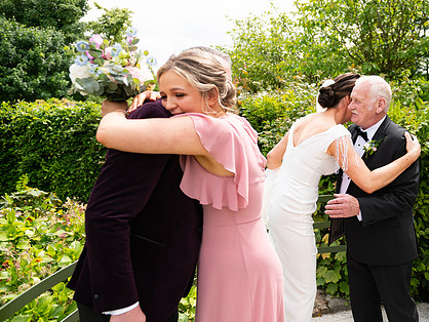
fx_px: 397
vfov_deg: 44.2
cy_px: 166
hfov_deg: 56.0
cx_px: 274
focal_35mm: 32
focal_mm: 24
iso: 250
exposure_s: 1/2000
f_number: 3.5
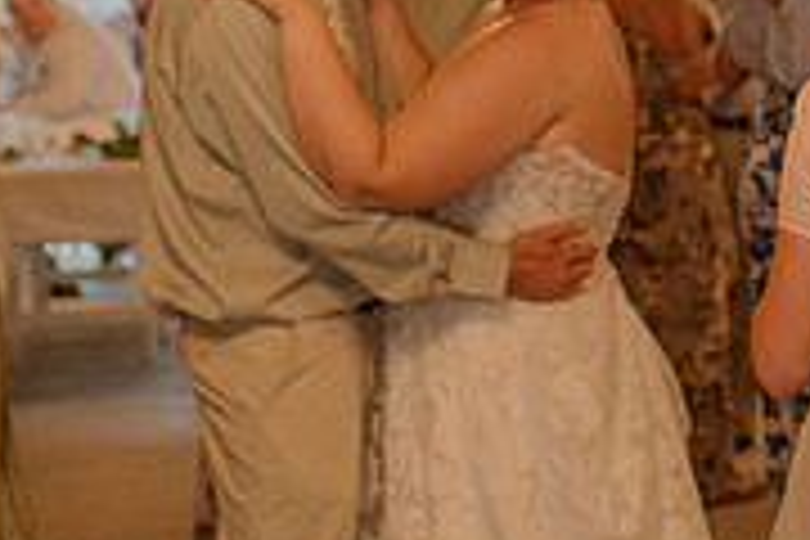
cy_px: 104
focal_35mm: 113
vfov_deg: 12.1
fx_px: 2542
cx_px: 1174
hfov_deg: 16.6
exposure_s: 1/200
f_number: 2.5
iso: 640
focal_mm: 35
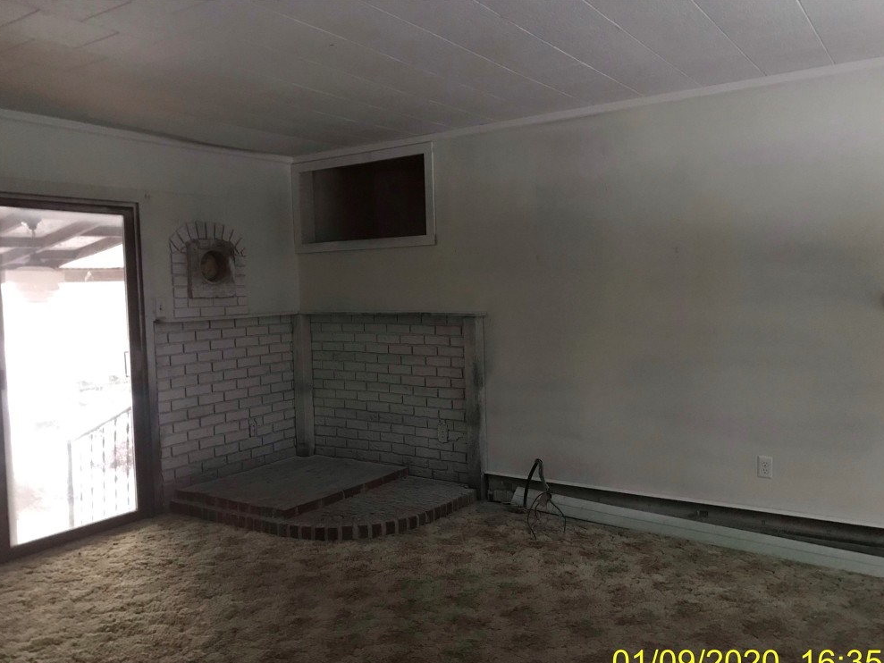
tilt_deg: -3.2
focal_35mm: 29
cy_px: 340
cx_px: 437
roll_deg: +0.5
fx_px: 741
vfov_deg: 48.2
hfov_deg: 61.7
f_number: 1.8
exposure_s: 1/4
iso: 100
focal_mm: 3.99
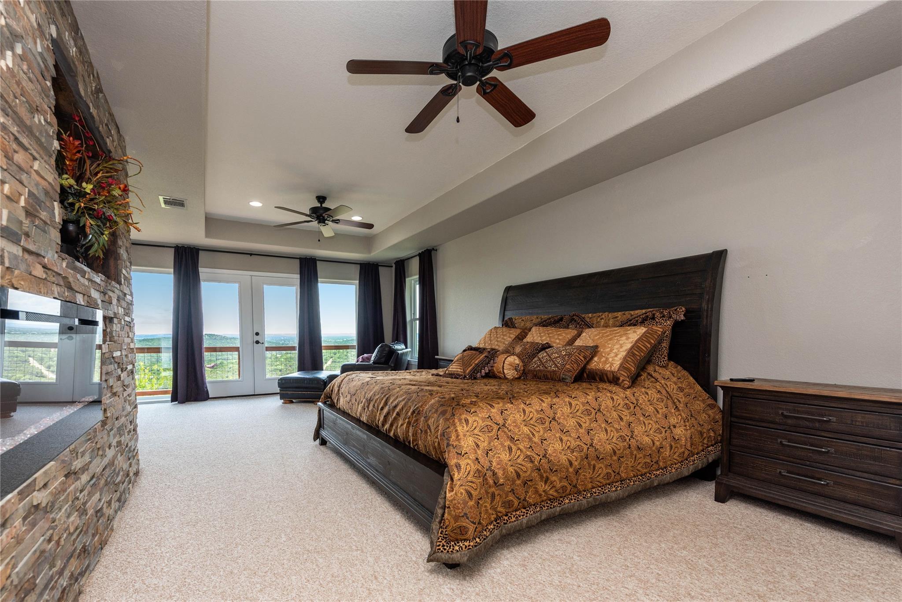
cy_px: 301
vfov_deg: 81.2
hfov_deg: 104.2
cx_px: 451
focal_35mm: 14
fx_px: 351
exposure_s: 1/125
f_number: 5.6
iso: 200
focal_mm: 14
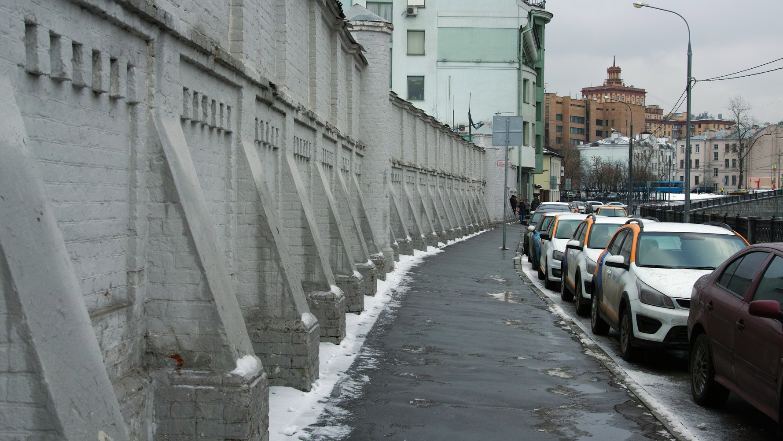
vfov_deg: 22.6
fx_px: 1100
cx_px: 390
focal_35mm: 53
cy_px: 219
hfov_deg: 39.2
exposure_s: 1/100
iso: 100
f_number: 8
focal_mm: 38
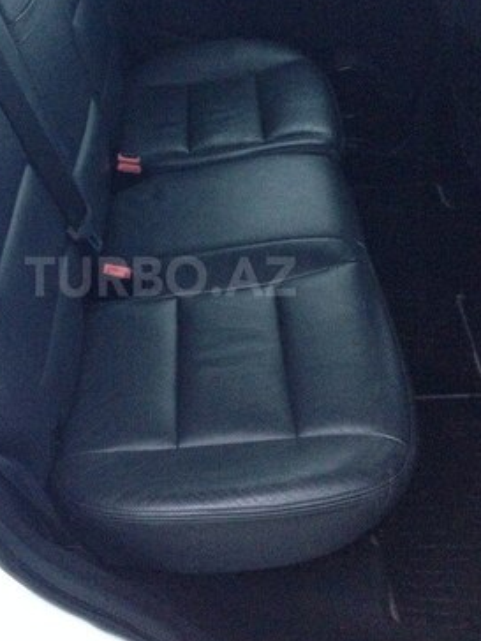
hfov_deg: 31.9
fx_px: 834
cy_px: 276
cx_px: 160
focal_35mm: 45
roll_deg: -3.9
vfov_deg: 42.0
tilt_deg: -36.5
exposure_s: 1/15
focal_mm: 4.12
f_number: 2.4
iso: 800
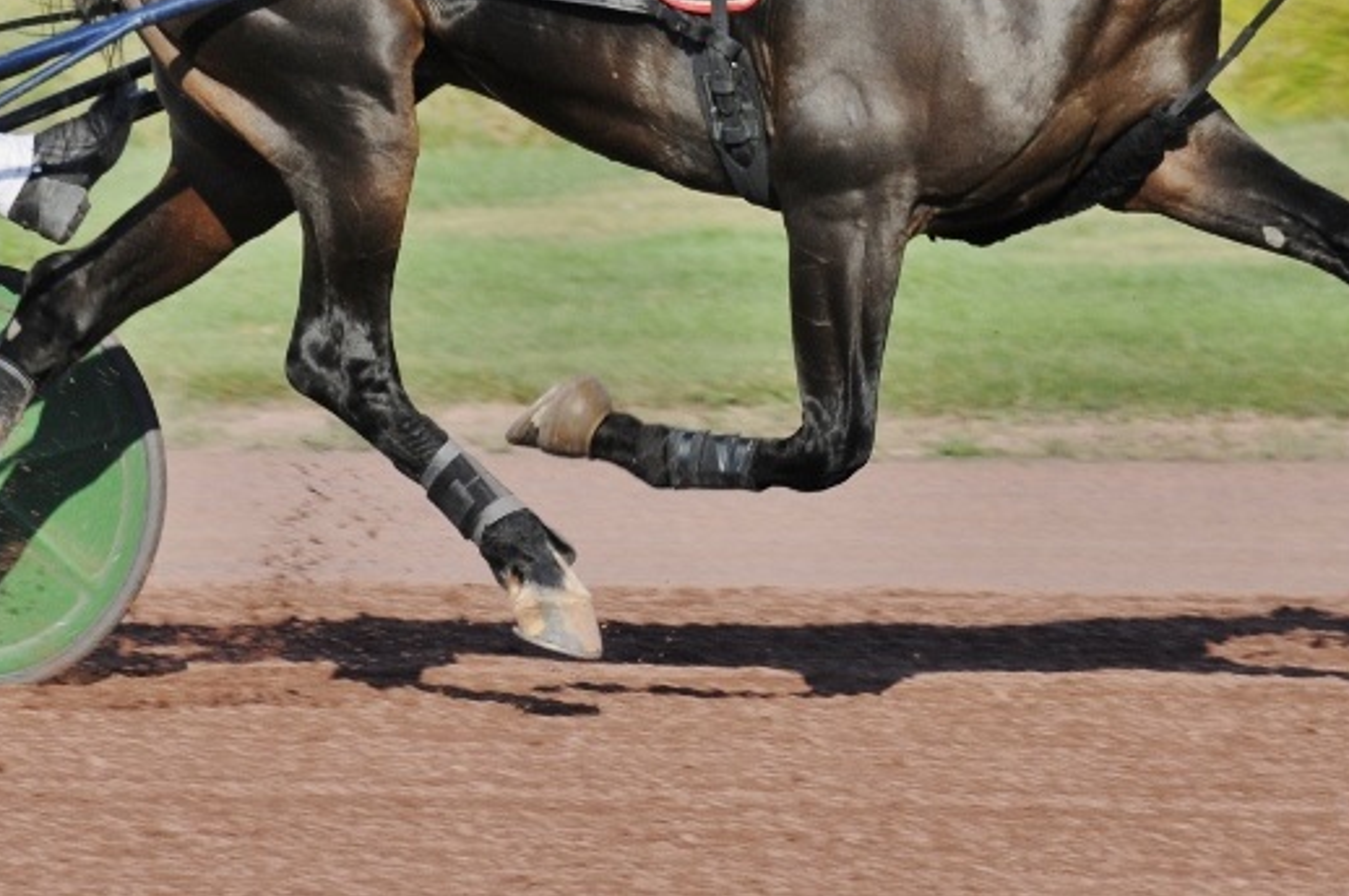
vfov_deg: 2.7
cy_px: 39
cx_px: 359
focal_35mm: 507
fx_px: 18974
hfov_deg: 4.1
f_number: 9
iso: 400
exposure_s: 1/800
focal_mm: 140
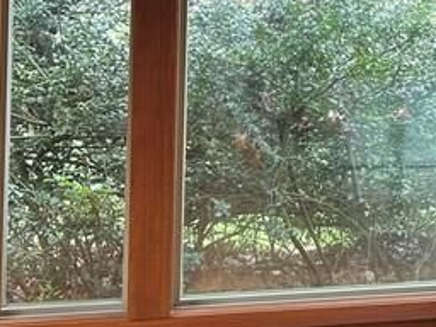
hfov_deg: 16.8
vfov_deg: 13.9
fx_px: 1310
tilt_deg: -1.2
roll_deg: -1.3
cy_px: -43
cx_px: 691
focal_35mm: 104
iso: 100
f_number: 1.5
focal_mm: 5.7
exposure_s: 1/120
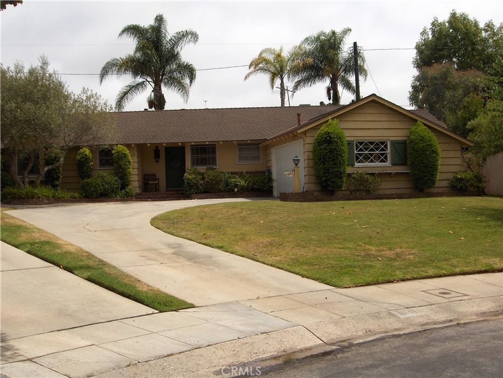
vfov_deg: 36.9
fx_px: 568
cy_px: 189
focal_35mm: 39
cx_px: 252
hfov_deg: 47.8
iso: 50
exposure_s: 1/758
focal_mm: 8
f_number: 4.8
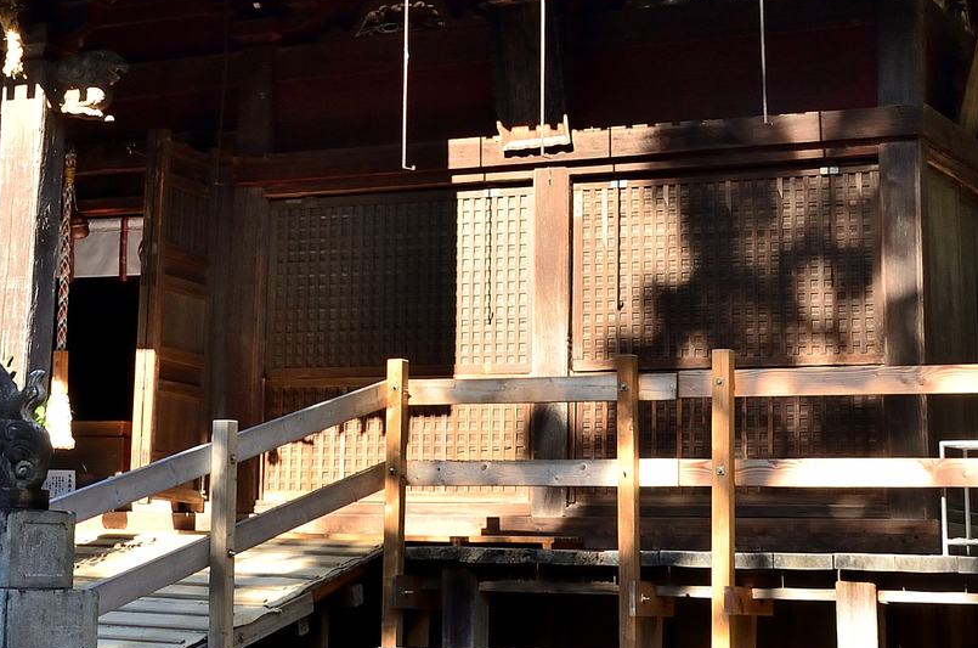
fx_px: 2223
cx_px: 233
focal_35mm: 82
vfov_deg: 16.3
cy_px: 29
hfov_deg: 24.5
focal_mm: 22
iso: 400
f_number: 9
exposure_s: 1/125
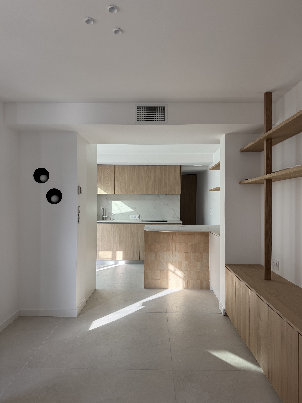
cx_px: 151
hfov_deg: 56.8
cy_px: 202
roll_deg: -1.1
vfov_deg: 71.6
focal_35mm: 24
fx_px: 279
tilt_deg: +0.9
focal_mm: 6.76
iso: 80
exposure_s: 1/235
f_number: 1.78
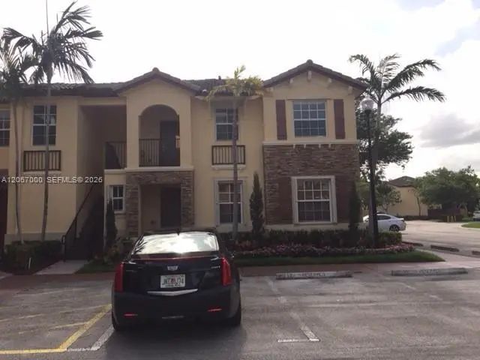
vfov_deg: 48.2
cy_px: 180
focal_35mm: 29
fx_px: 402
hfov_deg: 61.7
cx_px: 240
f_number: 2.2
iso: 50
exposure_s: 1/2825
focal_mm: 4.15
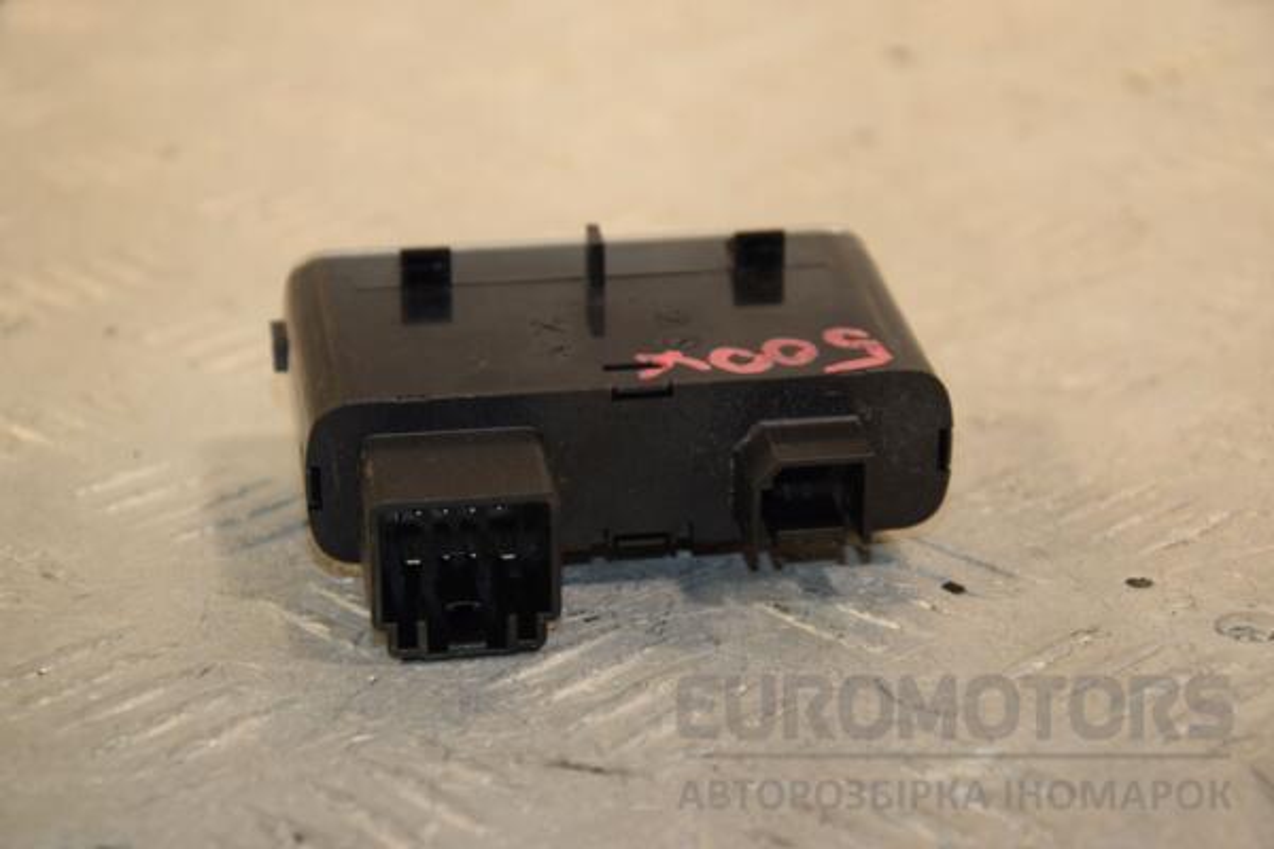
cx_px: 637
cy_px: 424
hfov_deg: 18.2
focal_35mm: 112
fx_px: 3981
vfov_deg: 12.2
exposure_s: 1/200
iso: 800
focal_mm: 75
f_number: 6.3
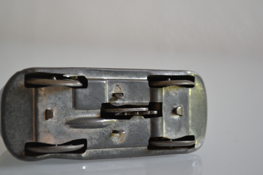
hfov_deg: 27.3
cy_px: 92
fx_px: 541
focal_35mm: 74
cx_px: 122
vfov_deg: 18.4
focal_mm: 46
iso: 400
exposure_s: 1/30
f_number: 5.3
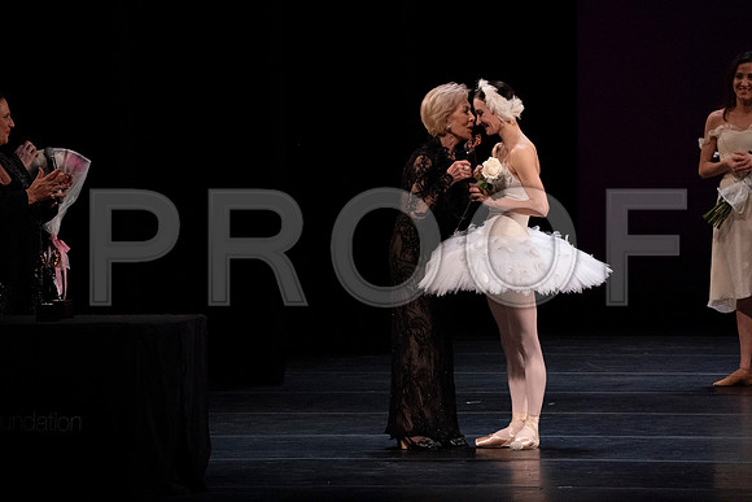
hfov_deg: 5.2
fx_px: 8357
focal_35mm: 400
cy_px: 251
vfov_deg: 3.4
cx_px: 376
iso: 12800
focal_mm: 400
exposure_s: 1/320
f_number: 13
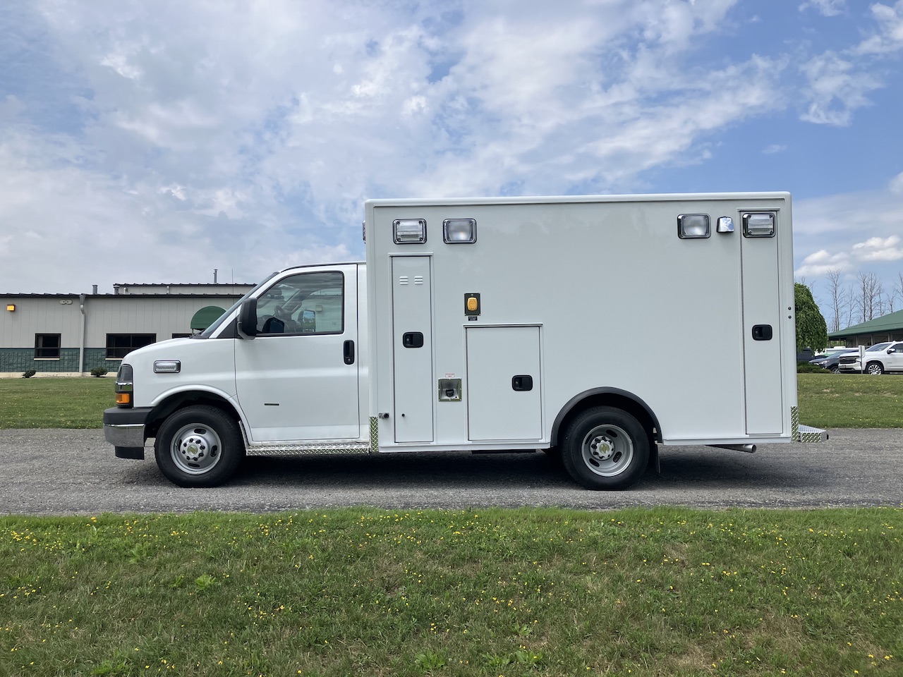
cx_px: 452
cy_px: 338
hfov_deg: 63.4
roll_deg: +1.0
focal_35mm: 28
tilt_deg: +3.9
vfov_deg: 49.7
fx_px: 730
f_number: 1.8
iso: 32
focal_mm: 3.99
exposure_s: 1/3247
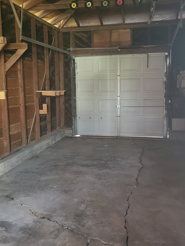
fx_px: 249
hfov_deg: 40.7
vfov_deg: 52.6
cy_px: 117
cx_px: 103
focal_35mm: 35
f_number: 1.8
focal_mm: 5.4
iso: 1000
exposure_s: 1/24
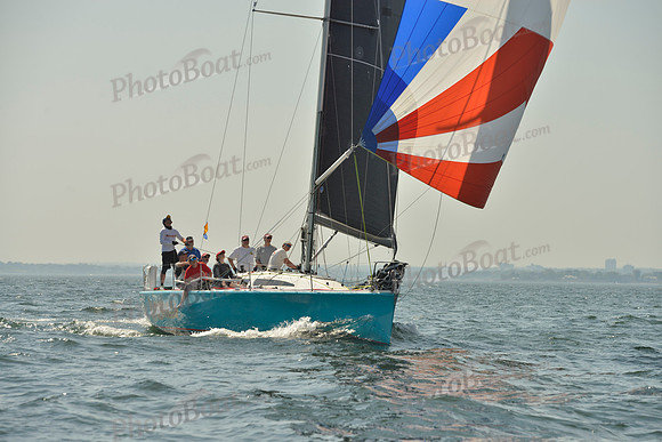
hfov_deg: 13.7
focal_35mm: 150
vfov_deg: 9.2
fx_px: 2759
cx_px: 331
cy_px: 221
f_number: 8
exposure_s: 1/1250
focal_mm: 150
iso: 200
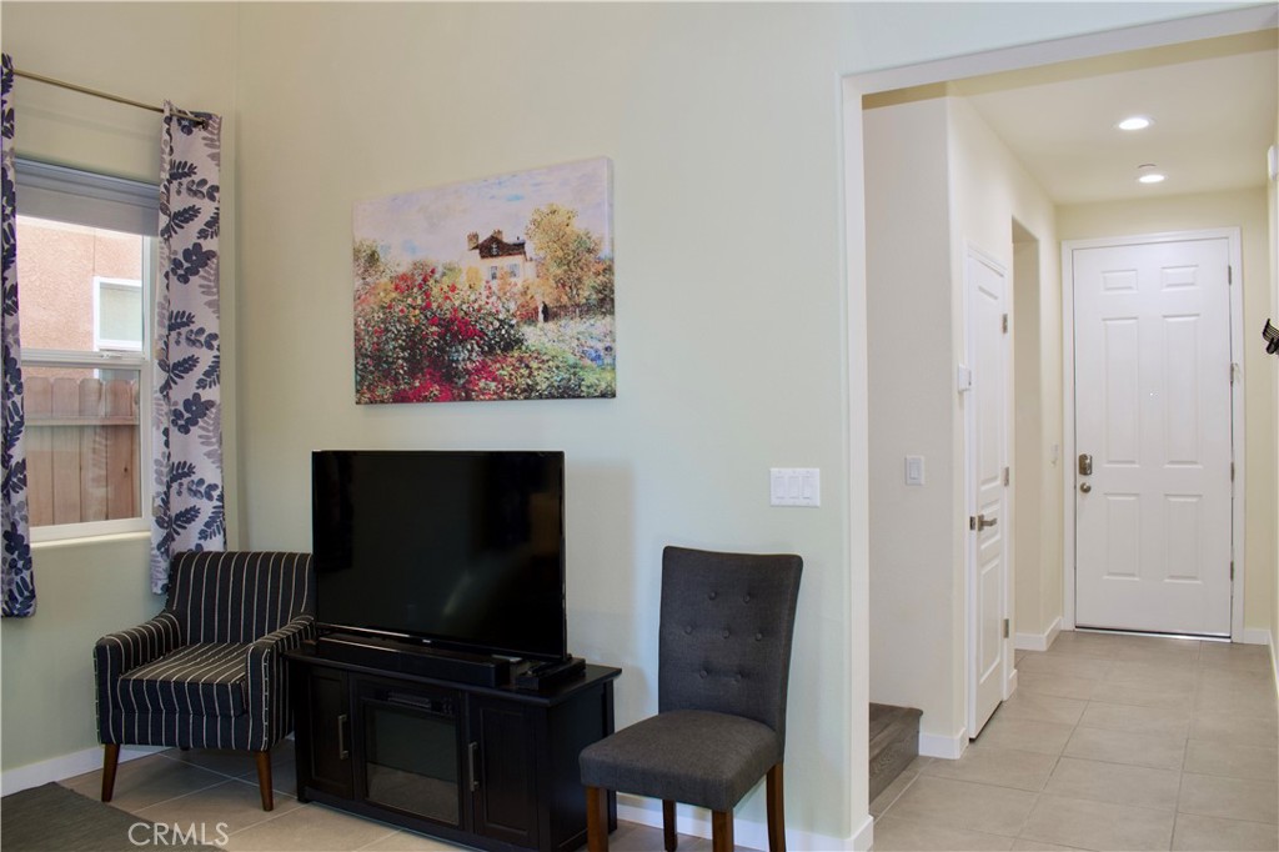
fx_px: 959
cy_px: 426
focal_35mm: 27
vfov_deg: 47.9
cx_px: 640
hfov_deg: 67.4
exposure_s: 1/13
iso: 400
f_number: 8
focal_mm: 18
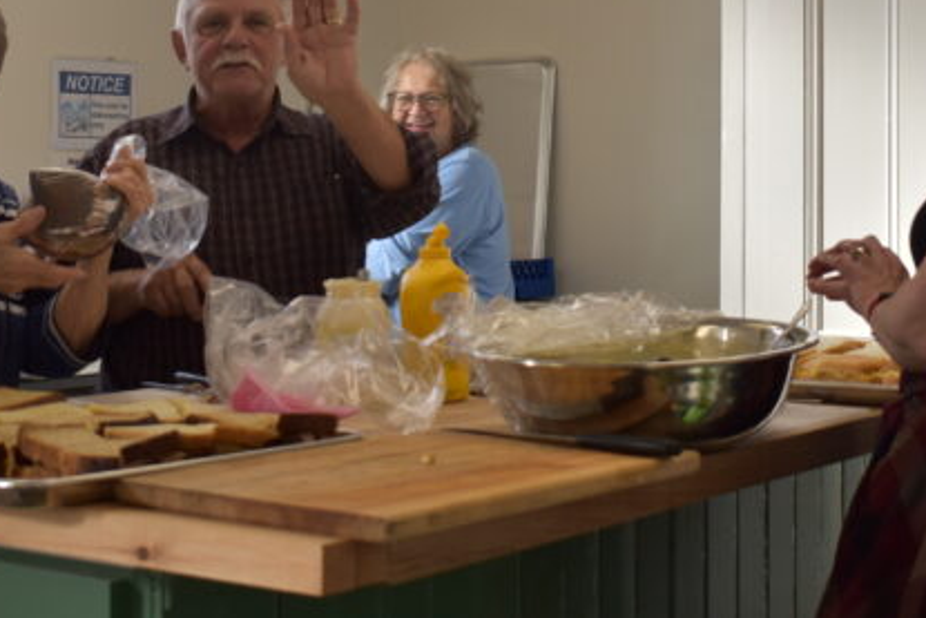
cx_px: 540
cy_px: 114
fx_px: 1928
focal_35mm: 75
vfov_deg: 18.0
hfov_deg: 27.0
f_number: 4
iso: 200
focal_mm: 27
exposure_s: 1/200
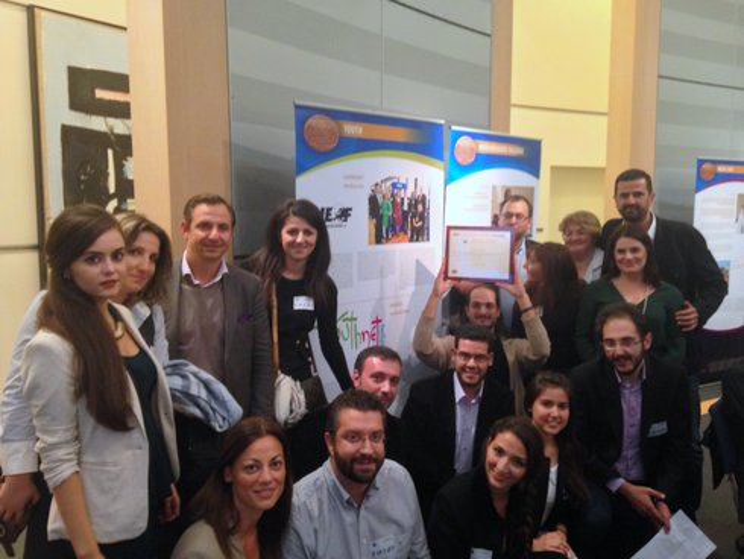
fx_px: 710
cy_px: 280
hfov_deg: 55.3
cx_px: 372
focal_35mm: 33
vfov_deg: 43.0
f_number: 2.4
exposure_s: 1/20
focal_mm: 4.12
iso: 320
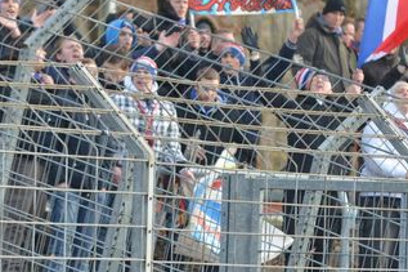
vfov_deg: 3.9
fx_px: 3964
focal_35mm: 350
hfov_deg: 5.9
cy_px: 126
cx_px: 237
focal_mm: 130
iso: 800
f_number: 4
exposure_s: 1/1000
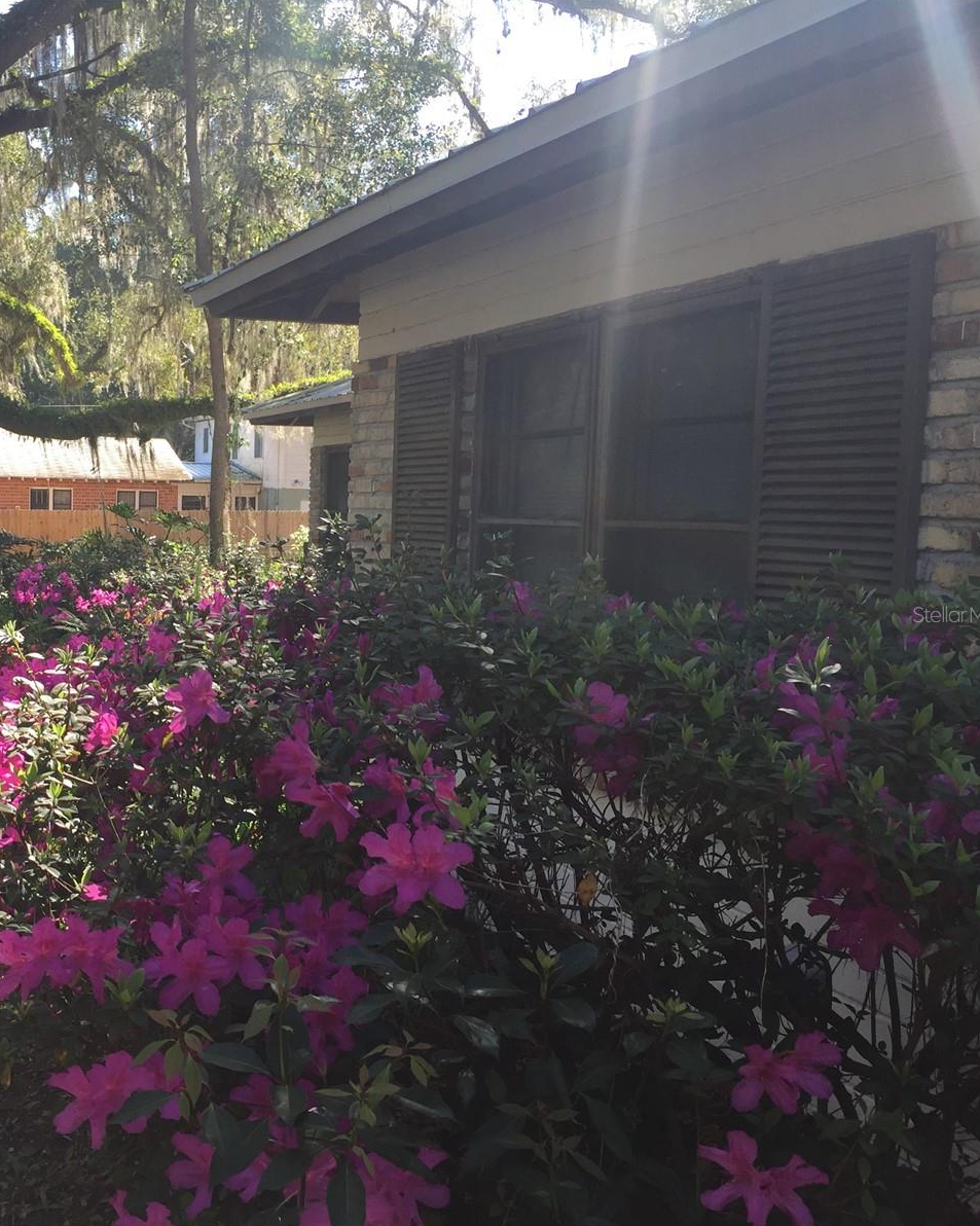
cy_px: 614
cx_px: 187
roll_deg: -0.9
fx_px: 1378
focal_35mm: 38
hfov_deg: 37.6
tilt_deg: -5.3
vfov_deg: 47.9
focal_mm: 4.15
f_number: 2.2
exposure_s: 1/233
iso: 32
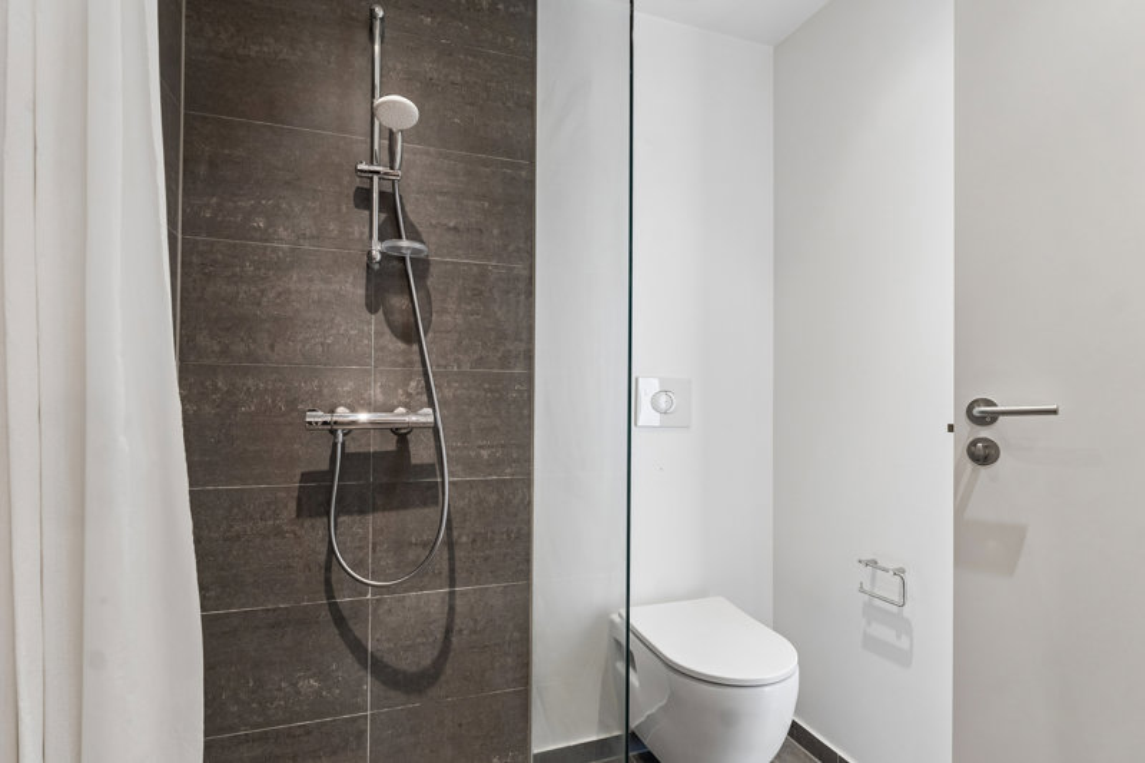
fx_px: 572
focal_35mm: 18
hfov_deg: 90.0
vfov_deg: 67.4
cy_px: 382
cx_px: 572
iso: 200
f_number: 8
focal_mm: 12
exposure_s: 1/8
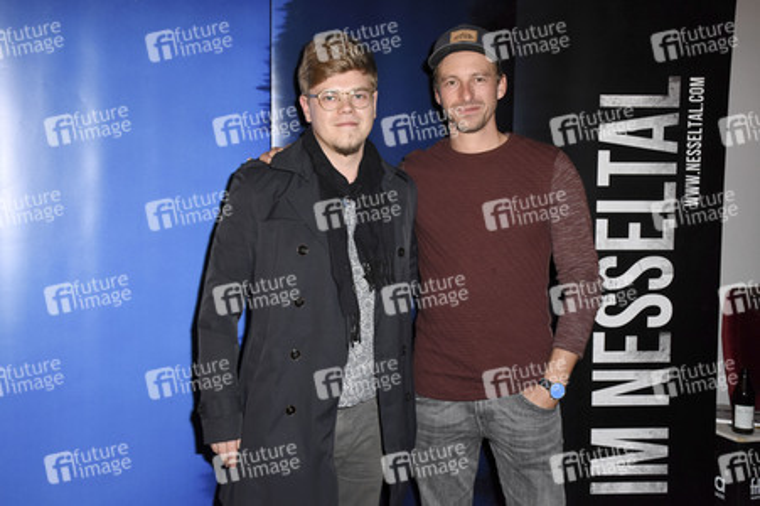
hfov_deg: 48.0
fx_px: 854
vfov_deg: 33.0
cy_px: 253
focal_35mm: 40
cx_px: 380
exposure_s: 1/60
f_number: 6.3
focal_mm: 27
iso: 1600
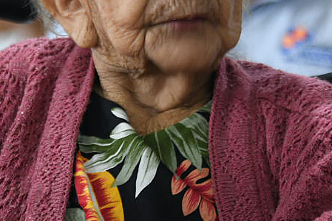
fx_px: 3162
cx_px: 99
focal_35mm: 343
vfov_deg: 4.0
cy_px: 41
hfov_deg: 6.0
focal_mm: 95
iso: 1000
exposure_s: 1/20
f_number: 2.8
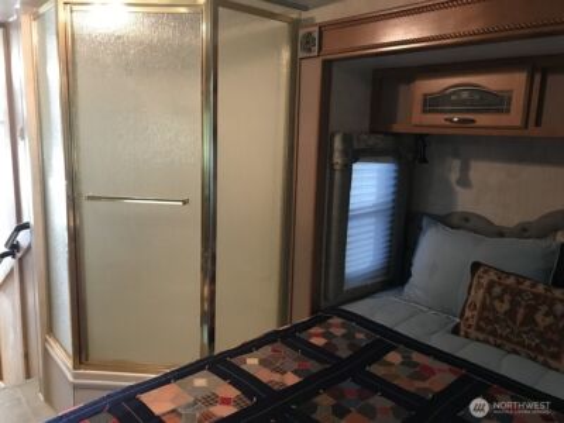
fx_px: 456
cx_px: 282
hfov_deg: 63.4
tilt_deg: -9.0
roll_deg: -1.4
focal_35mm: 28
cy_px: 212
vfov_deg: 49.7
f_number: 1.8
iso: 100
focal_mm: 3.99
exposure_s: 1/9
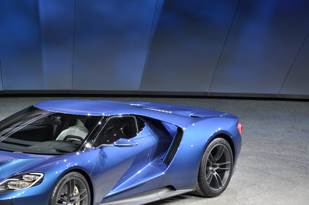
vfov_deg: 7.2
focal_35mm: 190
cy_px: 145
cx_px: 74
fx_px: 1629
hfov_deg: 10.8
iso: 200
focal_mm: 80
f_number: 6.3
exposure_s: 1/80
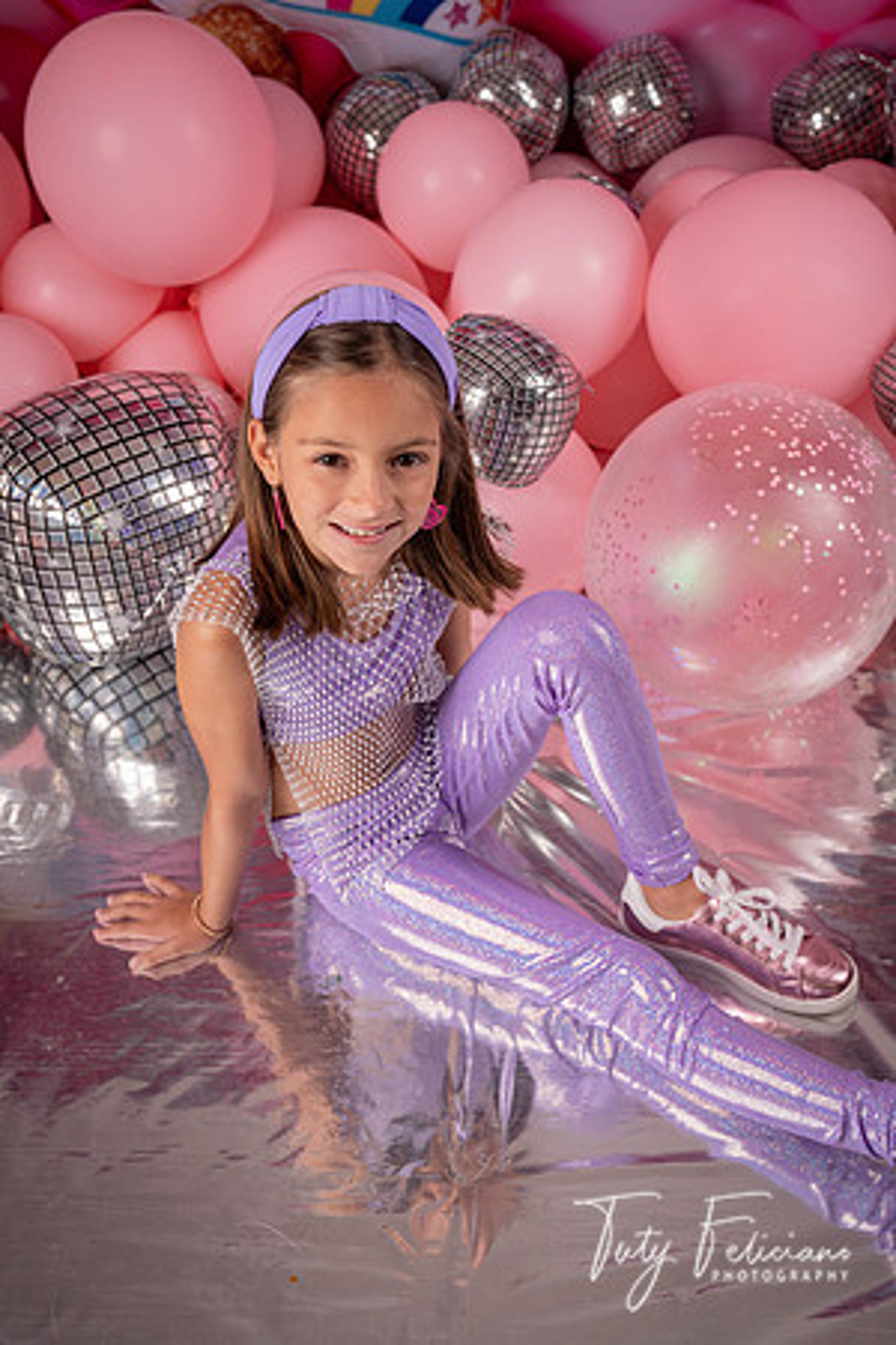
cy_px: 672
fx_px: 1531
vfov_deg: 47.4
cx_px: 448
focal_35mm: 41
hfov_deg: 32.6
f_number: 5
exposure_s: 1/125
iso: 160
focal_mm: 41
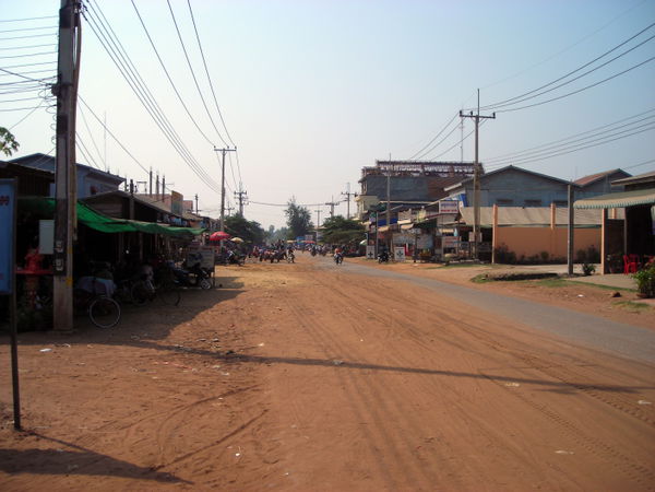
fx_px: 719
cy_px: 246
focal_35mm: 38
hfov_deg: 49.0
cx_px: 328
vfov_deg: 37.7
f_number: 6.4
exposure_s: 1/293
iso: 50
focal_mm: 6.3
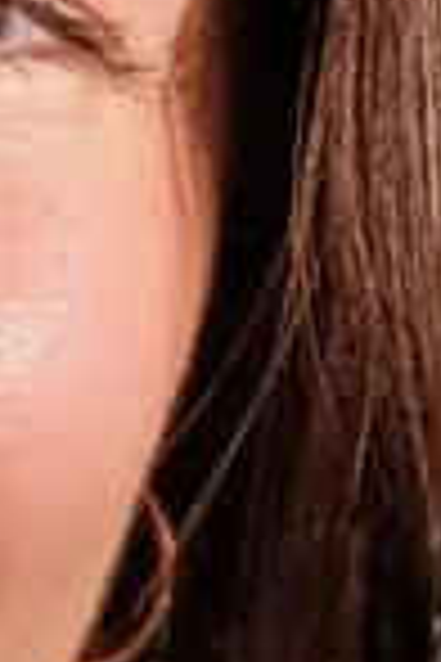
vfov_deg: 3.3
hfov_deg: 2.2
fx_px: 11465
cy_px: 594
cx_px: -436
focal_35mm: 624
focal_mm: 85
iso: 400
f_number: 9
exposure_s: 1/160
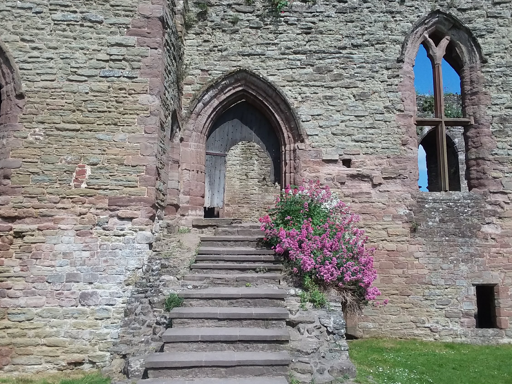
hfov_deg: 55.4
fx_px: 488
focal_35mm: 33
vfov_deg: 42.9
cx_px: 259
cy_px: 181
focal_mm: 2.47
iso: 40
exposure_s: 1/1782
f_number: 1.9
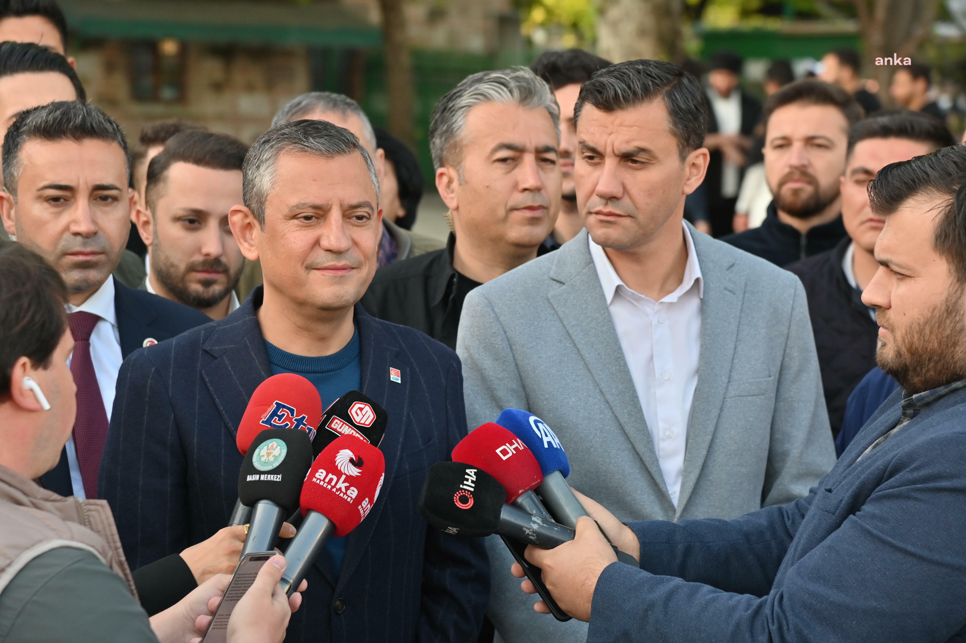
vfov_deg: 11.4
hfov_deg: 17.1
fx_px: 3218
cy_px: 322
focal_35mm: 120
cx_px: 483
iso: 800
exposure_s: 1/500
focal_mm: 120
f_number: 5.6
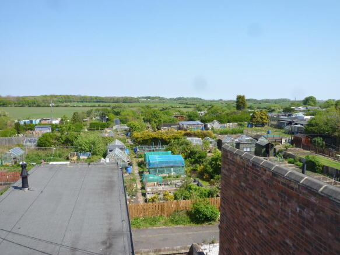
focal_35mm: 29
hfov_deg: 61.7
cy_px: 128
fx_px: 285
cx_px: 170
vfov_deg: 48.2
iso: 100
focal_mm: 5.2
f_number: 4
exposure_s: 1/500
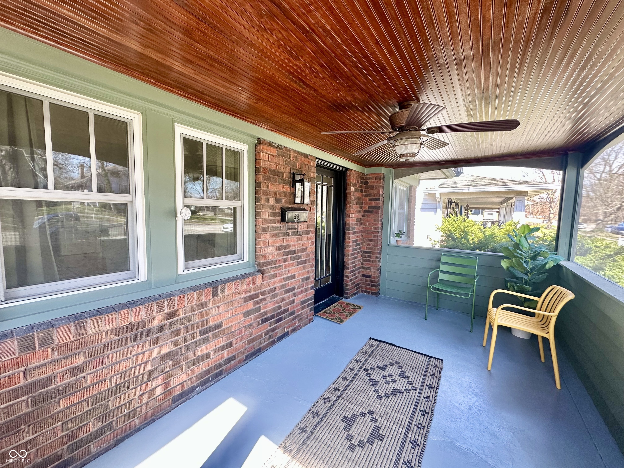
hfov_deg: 102.1
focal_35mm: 14
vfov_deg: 85.7
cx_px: 312
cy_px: 234
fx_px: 252
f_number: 2.2
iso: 100
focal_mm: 2.22
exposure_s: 1/99
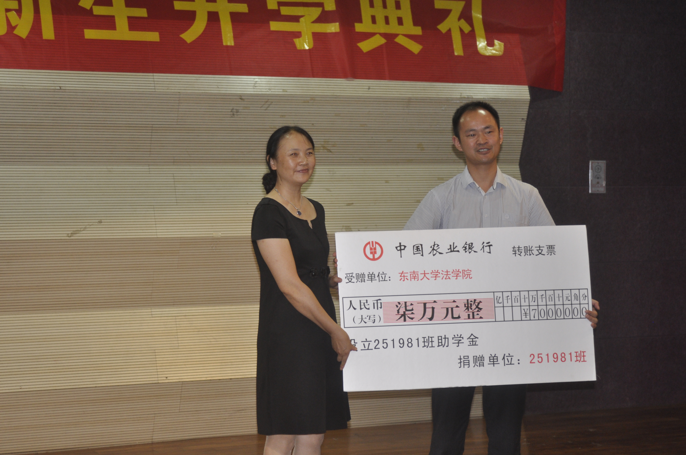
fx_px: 1485
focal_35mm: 78
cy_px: 228
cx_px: 343
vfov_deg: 17.4
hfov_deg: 26.0
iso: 640
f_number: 3.8
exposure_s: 1/60
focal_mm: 52
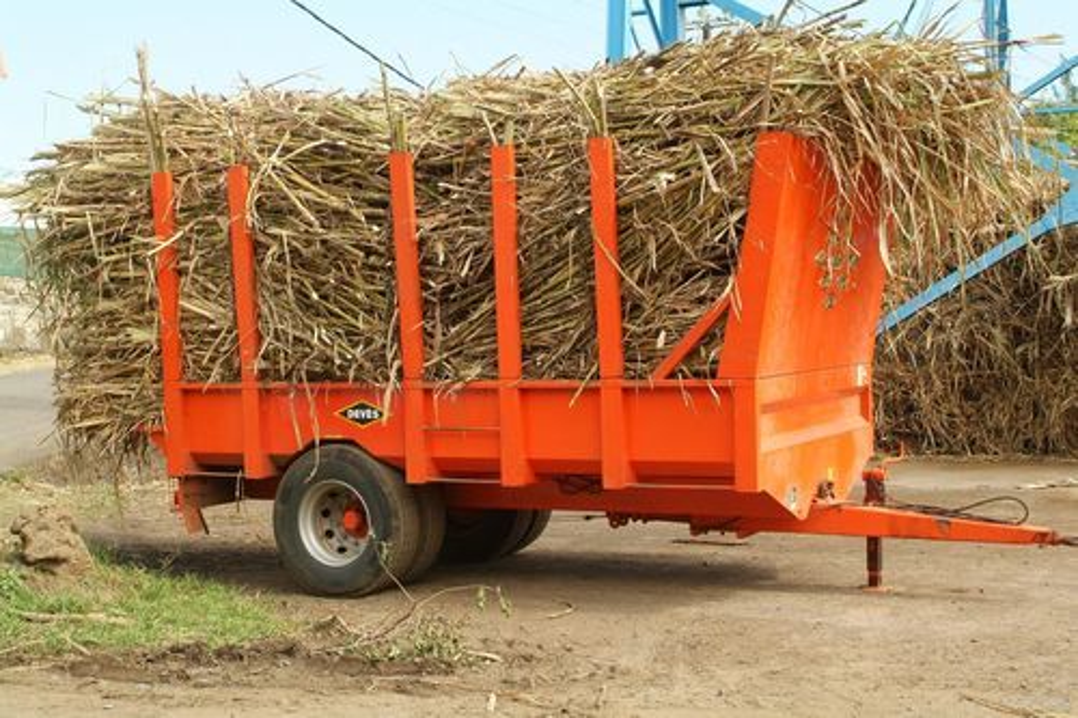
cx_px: 539
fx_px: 1586
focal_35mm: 53
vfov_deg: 25.5
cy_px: 359
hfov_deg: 37.5
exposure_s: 1/180
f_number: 8
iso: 400
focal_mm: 35
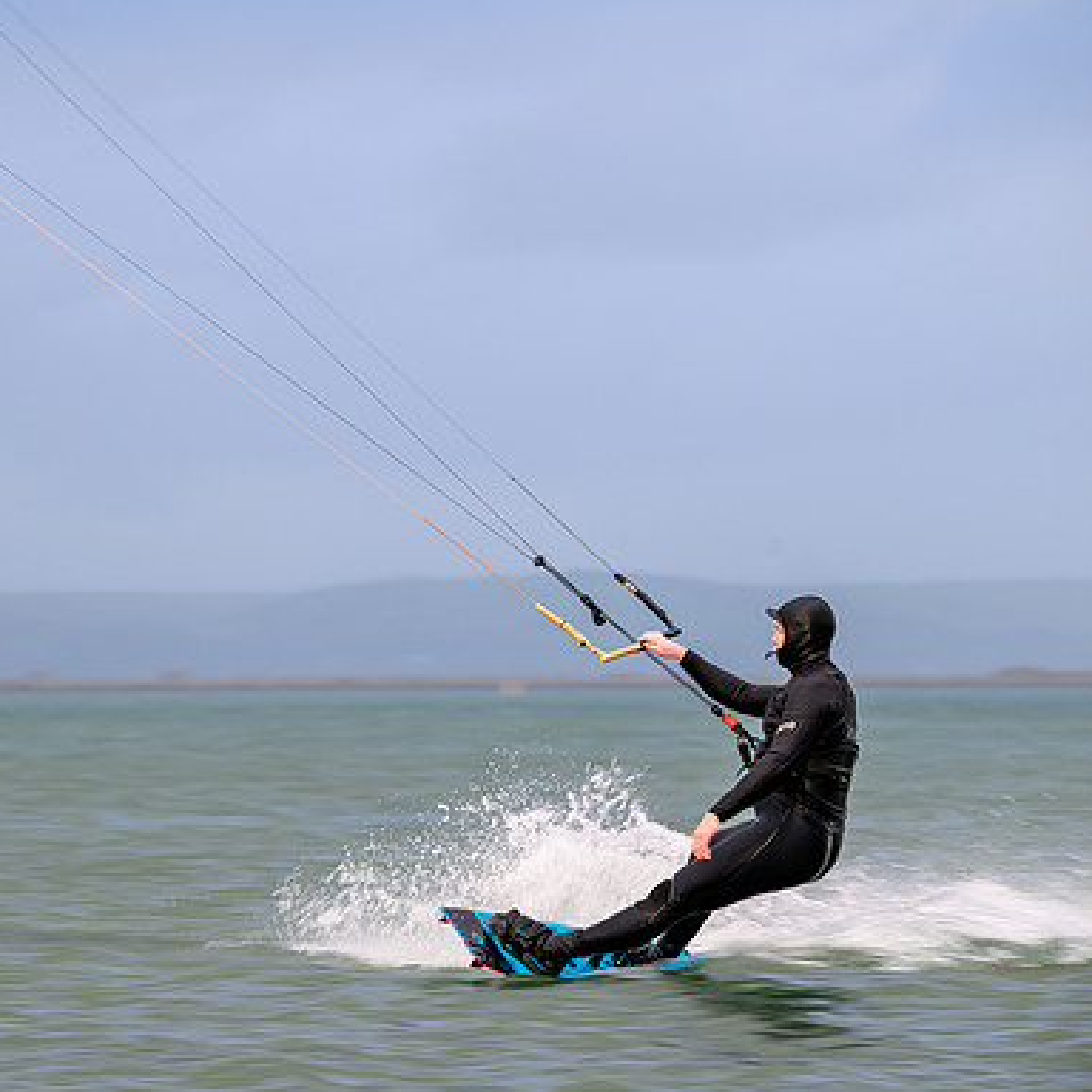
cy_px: 547
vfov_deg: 6.7
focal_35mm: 263
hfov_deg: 6.7
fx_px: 9387
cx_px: 452
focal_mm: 200
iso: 100
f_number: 6.3
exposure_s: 1/80
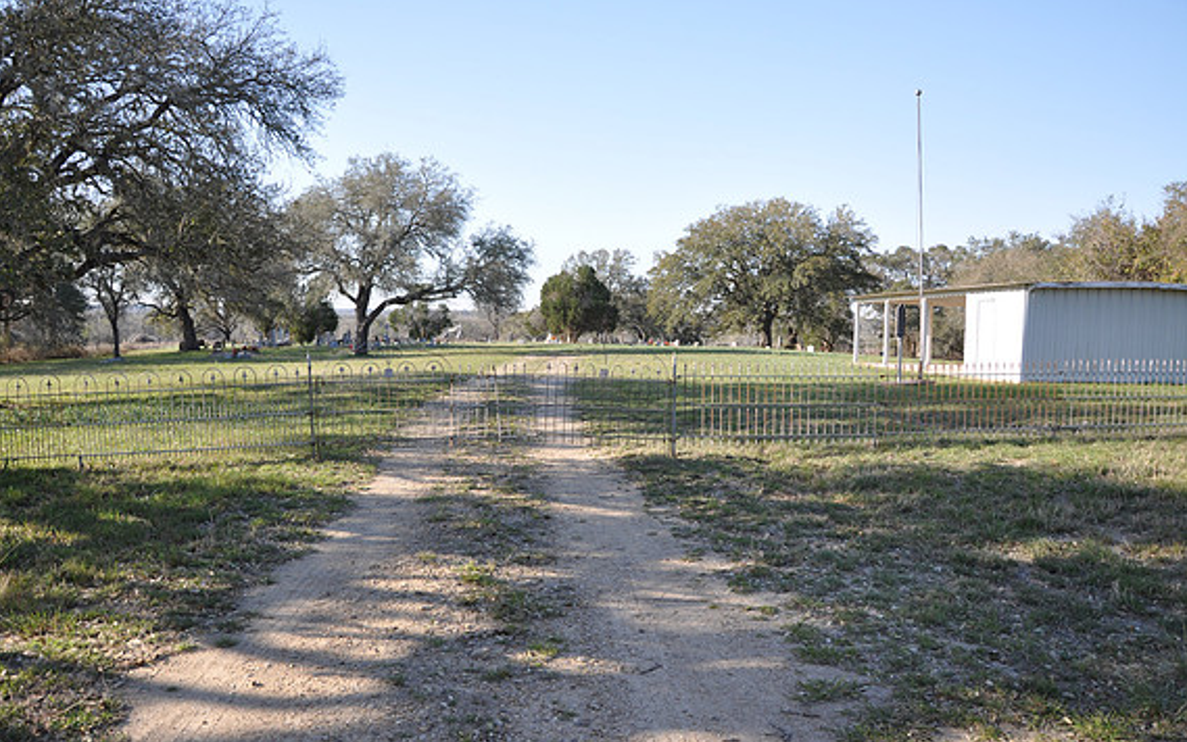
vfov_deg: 44.6
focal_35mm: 28
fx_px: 906
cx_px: 584
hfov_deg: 66.4
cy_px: 376
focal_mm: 18
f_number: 5.6
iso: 200
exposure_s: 1/125
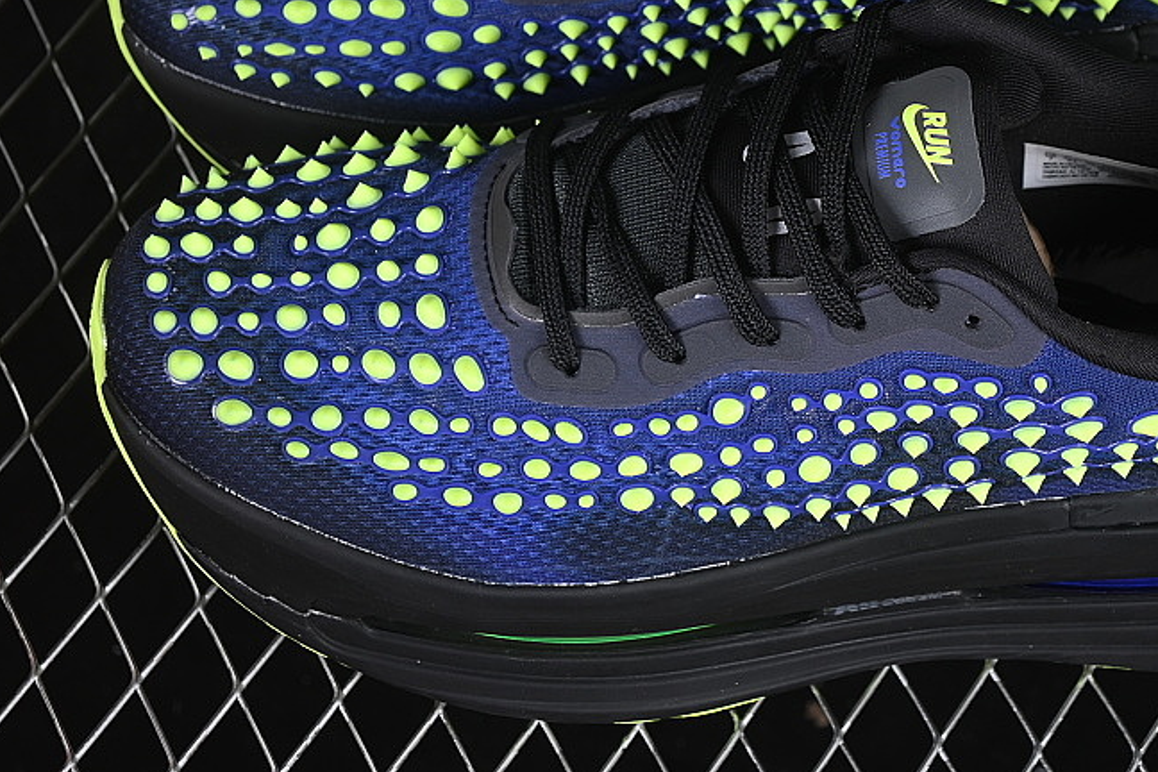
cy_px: 184
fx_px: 4021
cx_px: 785
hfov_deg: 16.3
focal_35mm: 125
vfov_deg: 10.9
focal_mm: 50
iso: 160
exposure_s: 1/60
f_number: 6.3
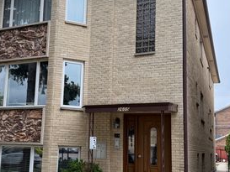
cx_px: 85
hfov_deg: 42.6
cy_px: 101
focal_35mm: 44
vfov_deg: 32.8
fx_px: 292
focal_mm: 6.76
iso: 100
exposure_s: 1/813
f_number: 1.78
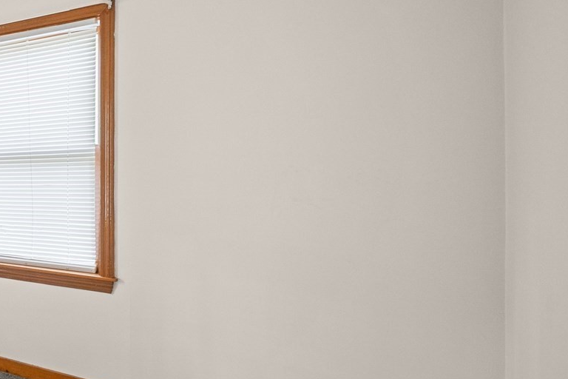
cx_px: -169
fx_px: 505
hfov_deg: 37.1
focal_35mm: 32
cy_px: 180
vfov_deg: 41.1
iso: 2000
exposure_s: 1/15
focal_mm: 12
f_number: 5
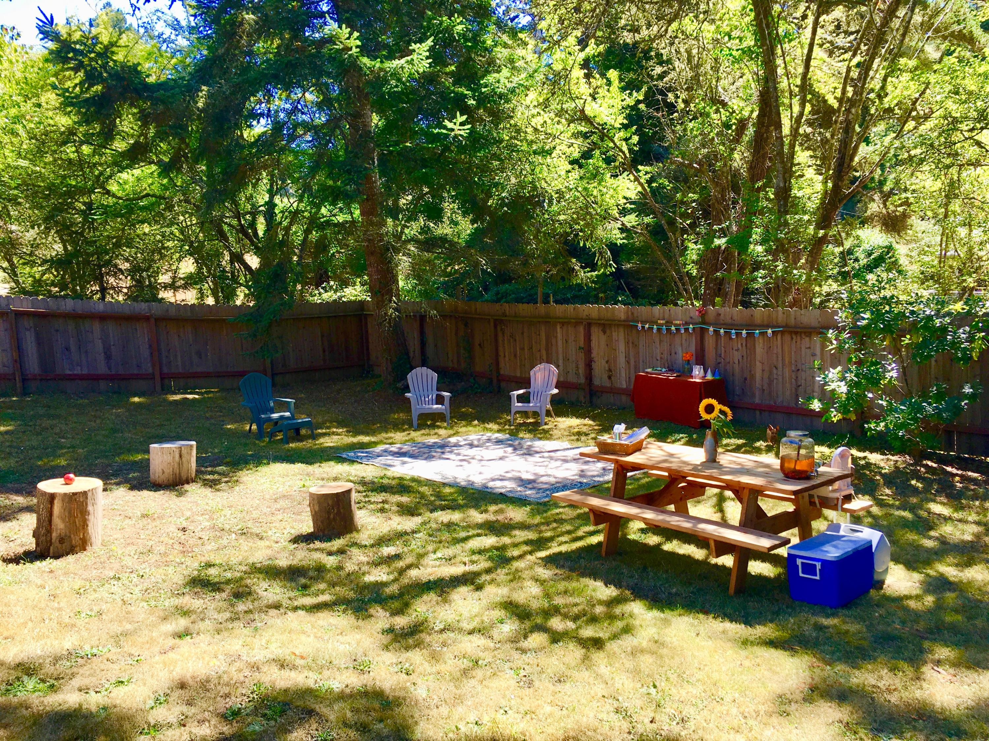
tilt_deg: -8.0
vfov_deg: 48.2
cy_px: 370
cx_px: 494
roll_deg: +2.7
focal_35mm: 29
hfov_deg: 61.7
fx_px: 829
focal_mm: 4.15
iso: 25
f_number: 2.2
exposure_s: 1/300
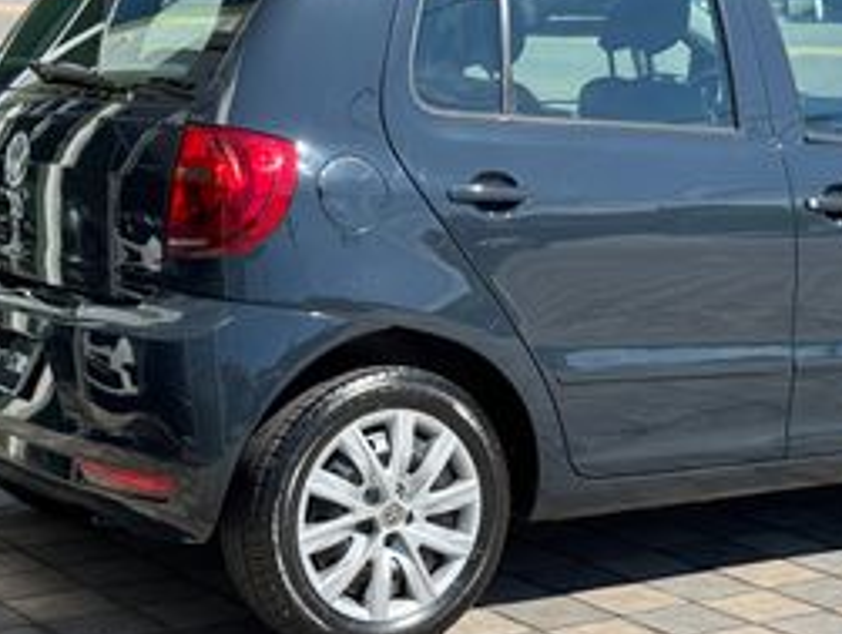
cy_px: 225
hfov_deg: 21.6
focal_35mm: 90
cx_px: 604
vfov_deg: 16.4
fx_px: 2192
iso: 64
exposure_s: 1/2415
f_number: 1.78
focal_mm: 6.76
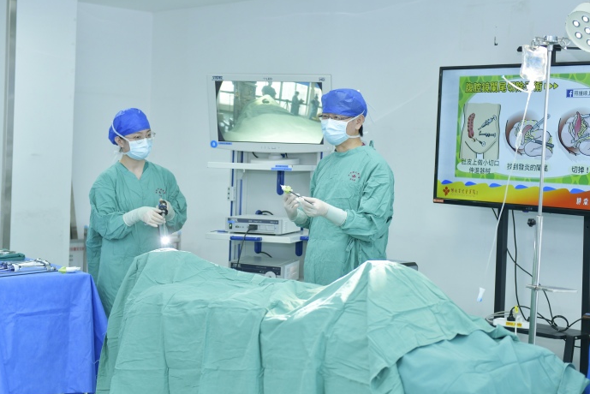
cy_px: 205
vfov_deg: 20.9
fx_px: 1066
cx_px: 307
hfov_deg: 30.9
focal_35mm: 65
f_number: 2.8
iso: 1000
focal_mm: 56
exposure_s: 1/250
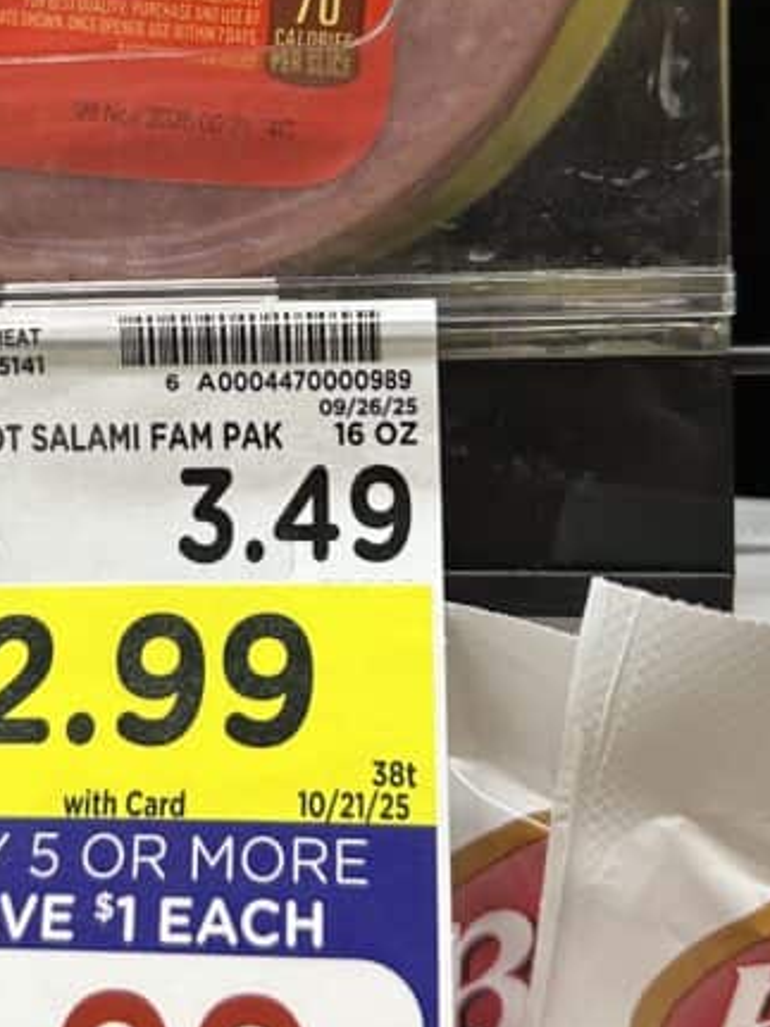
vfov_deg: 33.4
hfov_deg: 25.4
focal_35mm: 57
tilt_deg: -3.3
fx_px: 1691
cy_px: 312
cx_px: 222
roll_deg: +2.9
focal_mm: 6.86
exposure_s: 1/120
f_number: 1.78
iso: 100
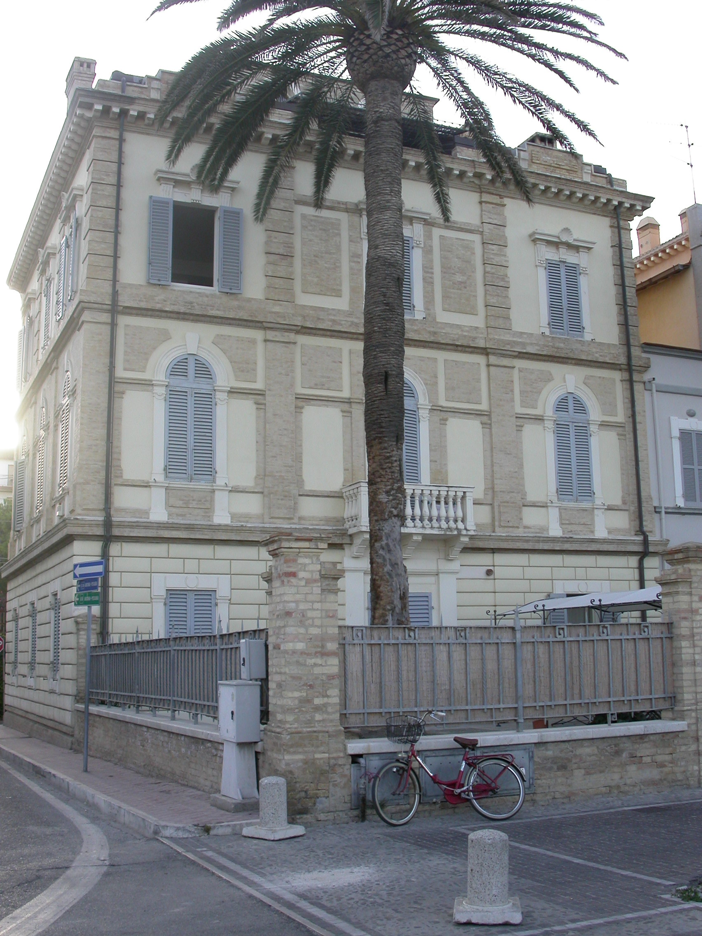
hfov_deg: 36.8
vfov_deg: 47.9
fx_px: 1055
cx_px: 351
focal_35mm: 39
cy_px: 468
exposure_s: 1/113
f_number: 5.3
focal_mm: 8.2
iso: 100
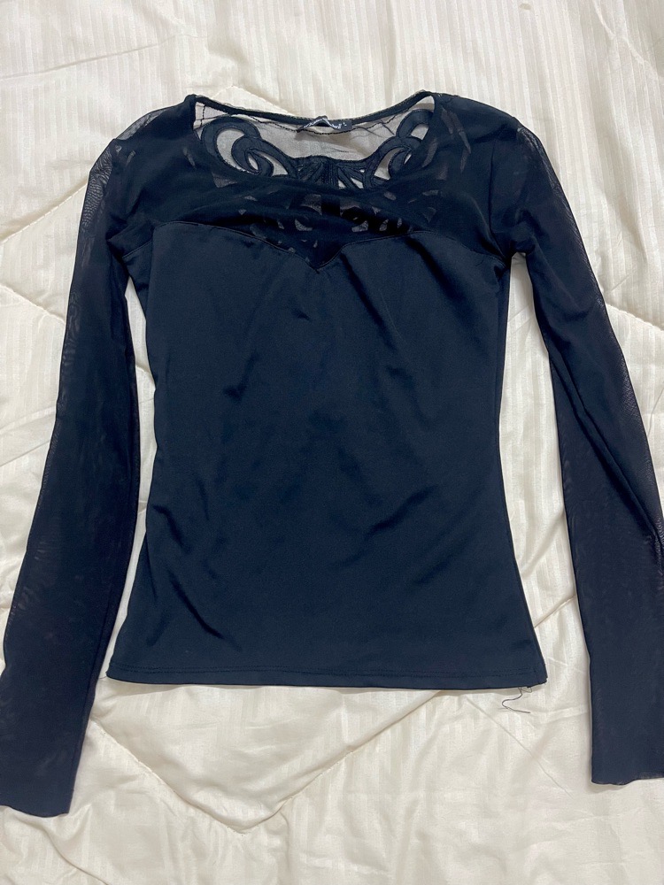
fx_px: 639
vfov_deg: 69.4
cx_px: 332
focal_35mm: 25
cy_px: 442
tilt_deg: -80.9
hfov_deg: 54.9
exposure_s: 1/50
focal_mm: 5.1
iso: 500
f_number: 1.6
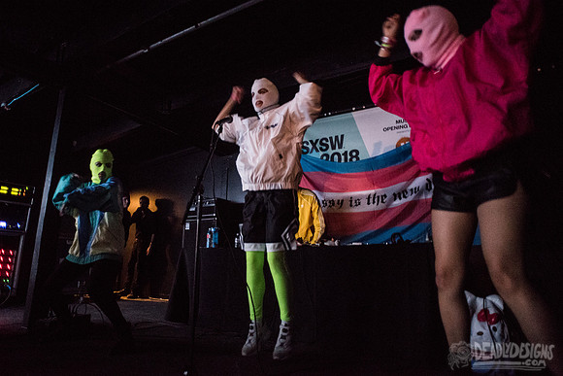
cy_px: 181
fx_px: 345
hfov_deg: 78.3
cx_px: 253
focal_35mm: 22
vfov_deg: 57.2
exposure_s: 1/60
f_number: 2.8
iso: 6400
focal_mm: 20
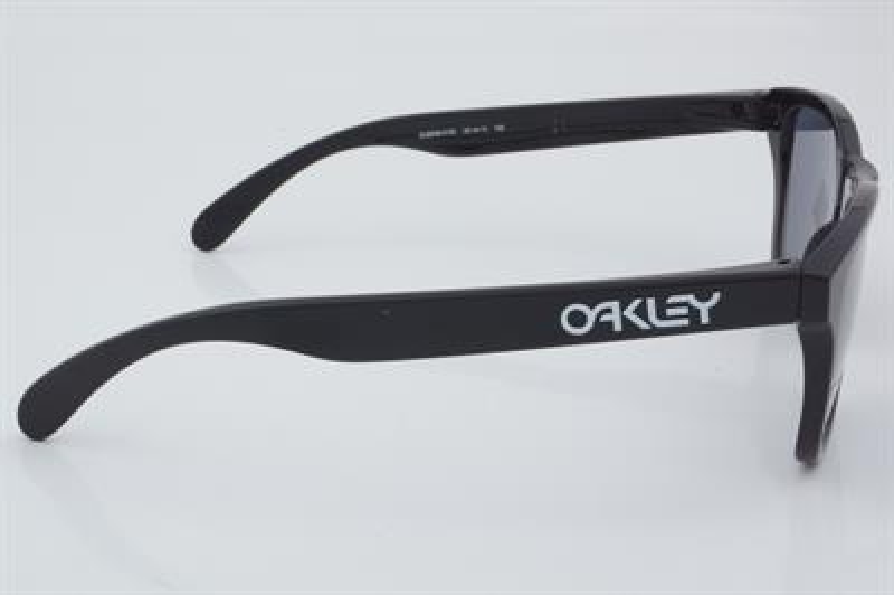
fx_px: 1861
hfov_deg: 27.0
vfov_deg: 18.2
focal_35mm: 75
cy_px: 298
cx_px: 447
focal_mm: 50
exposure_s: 1/3
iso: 100
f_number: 32
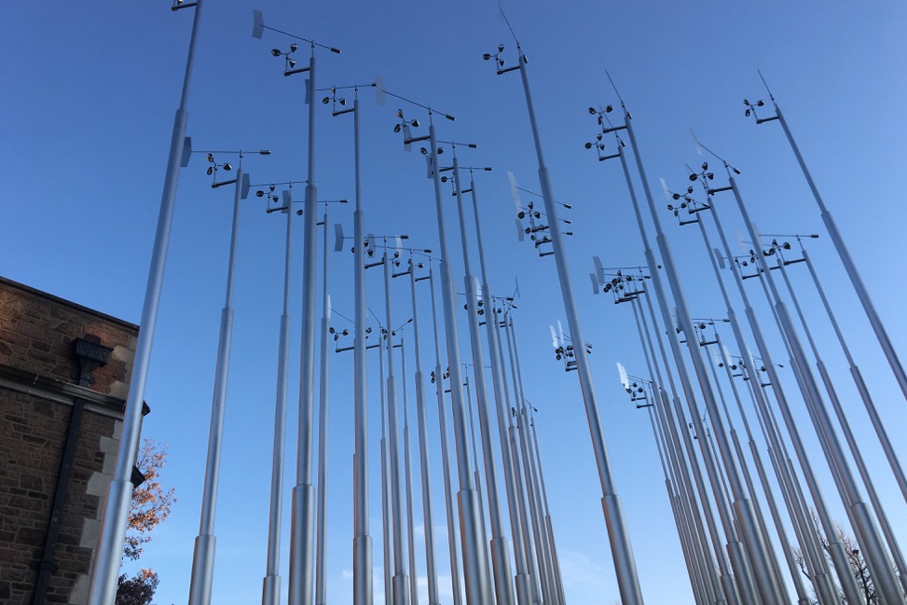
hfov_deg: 60.3
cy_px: 307
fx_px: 781
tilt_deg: +34.8
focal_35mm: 31
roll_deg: +4.9
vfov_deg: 42.3
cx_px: 462
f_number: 2.2
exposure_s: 1/469
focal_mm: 4.15
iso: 25
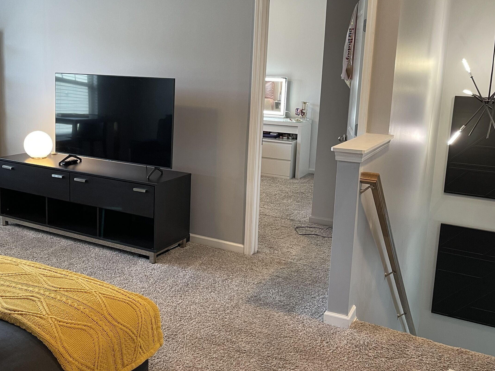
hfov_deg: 51.0
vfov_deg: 39.5
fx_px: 515
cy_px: 154
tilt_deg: -10.4
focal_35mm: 36
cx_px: 196
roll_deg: -1.7
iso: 200
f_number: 1.6
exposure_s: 1/60
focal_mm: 5.1
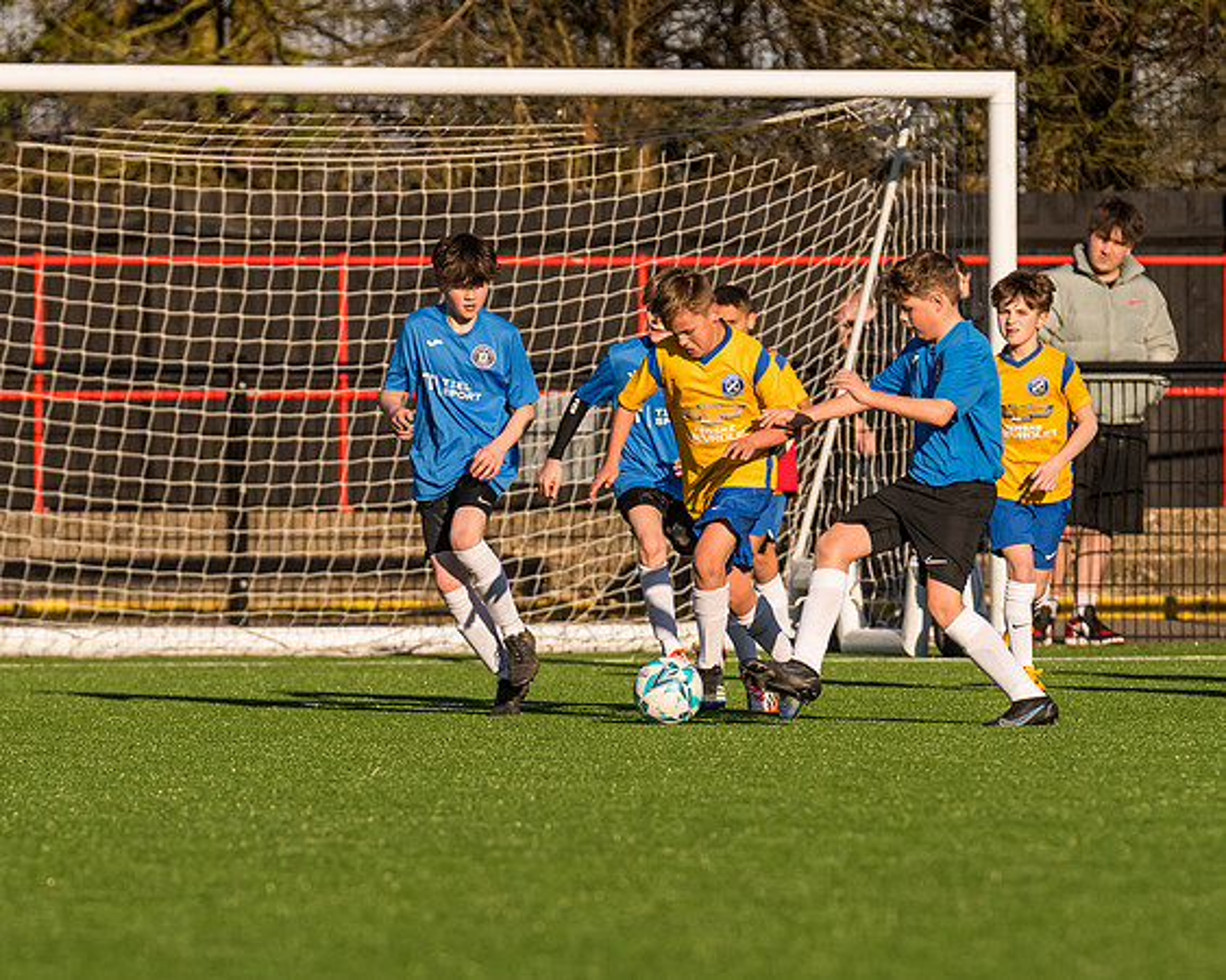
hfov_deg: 4.0
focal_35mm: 480
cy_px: 538
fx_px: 17415
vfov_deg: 3.2
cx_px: 599
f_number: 4
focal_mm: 250
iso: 400
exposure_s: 1/4000
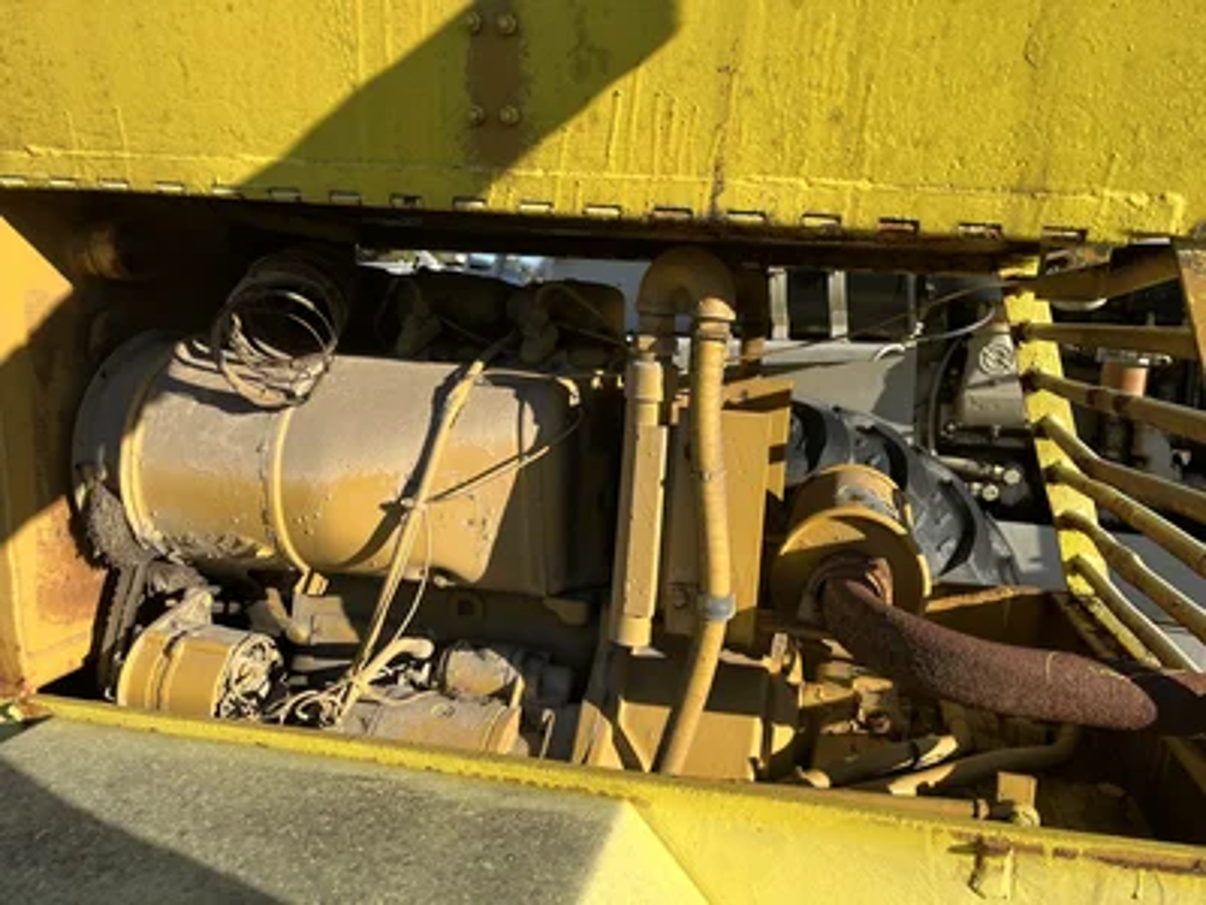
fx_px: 906
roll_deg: -5.6
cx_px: 603
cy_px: 452
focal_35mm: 26
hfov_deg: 67.3
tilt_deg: -8.9
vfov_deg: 53.1
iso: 50
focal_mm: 5.1
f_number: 1.6
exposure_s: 1/1776
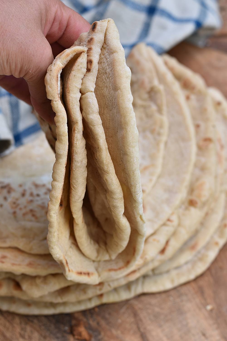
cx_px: 114
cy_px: 170
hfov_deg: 18.2
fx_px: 709
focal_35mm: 75
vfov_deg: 27.0
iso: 125
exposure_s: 1/200
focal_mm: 50
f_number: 4.5
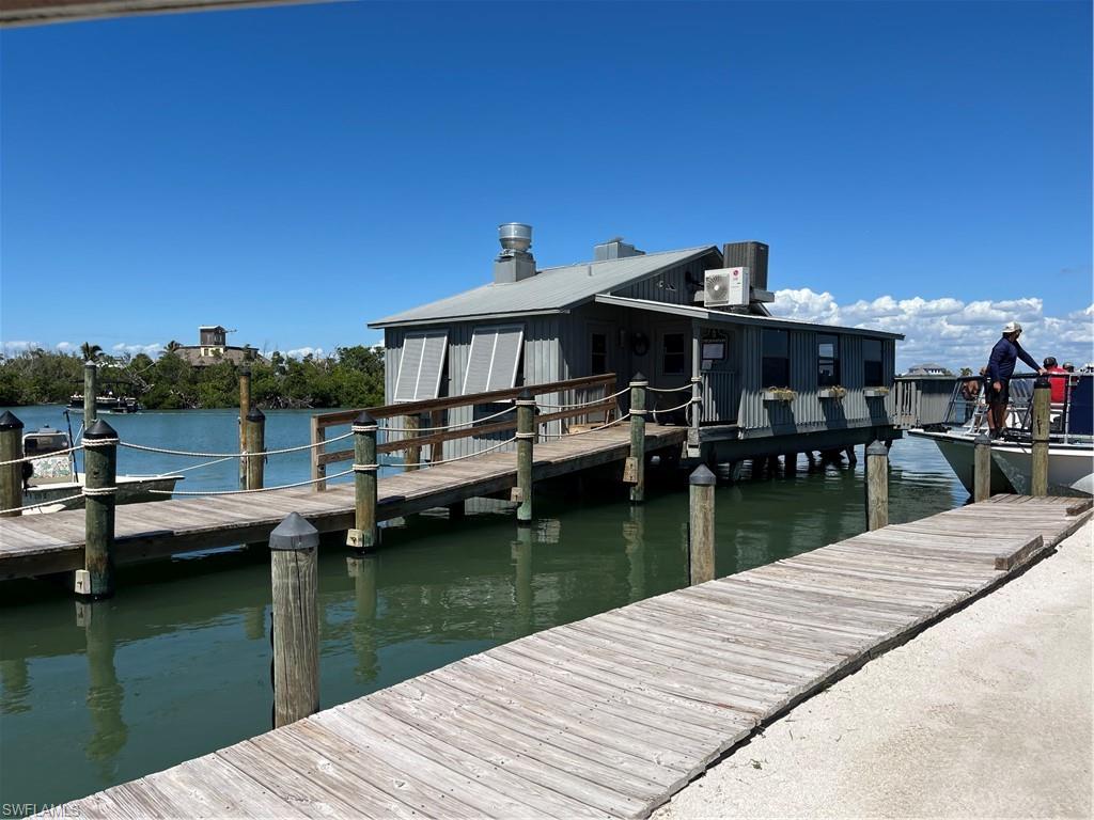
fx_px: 822
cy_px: 410
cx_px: 547
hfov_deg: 67.3
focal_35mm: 26
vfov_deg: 53.1
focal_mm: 5.1
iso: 50
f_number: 1.6
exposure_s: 1/5556
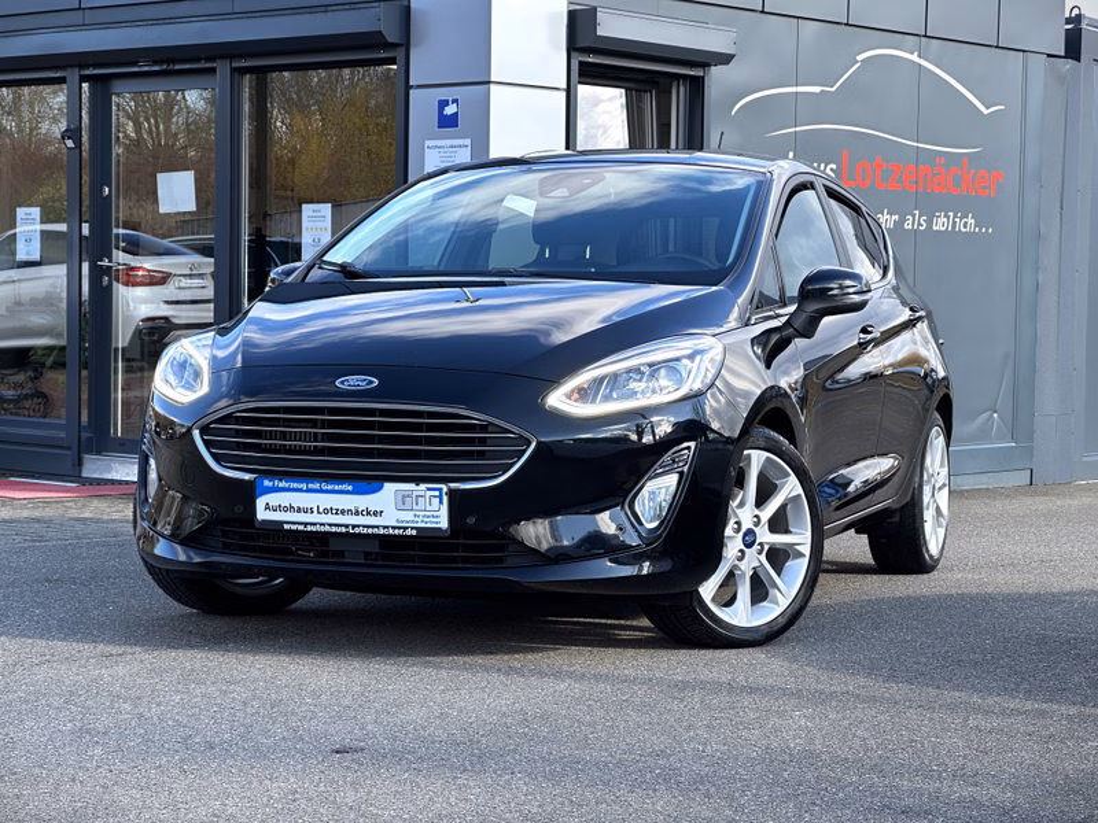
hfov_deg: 25.3
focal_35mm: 77
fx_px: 2442
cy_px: 412
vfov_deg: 19.1
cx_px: 549
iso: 32
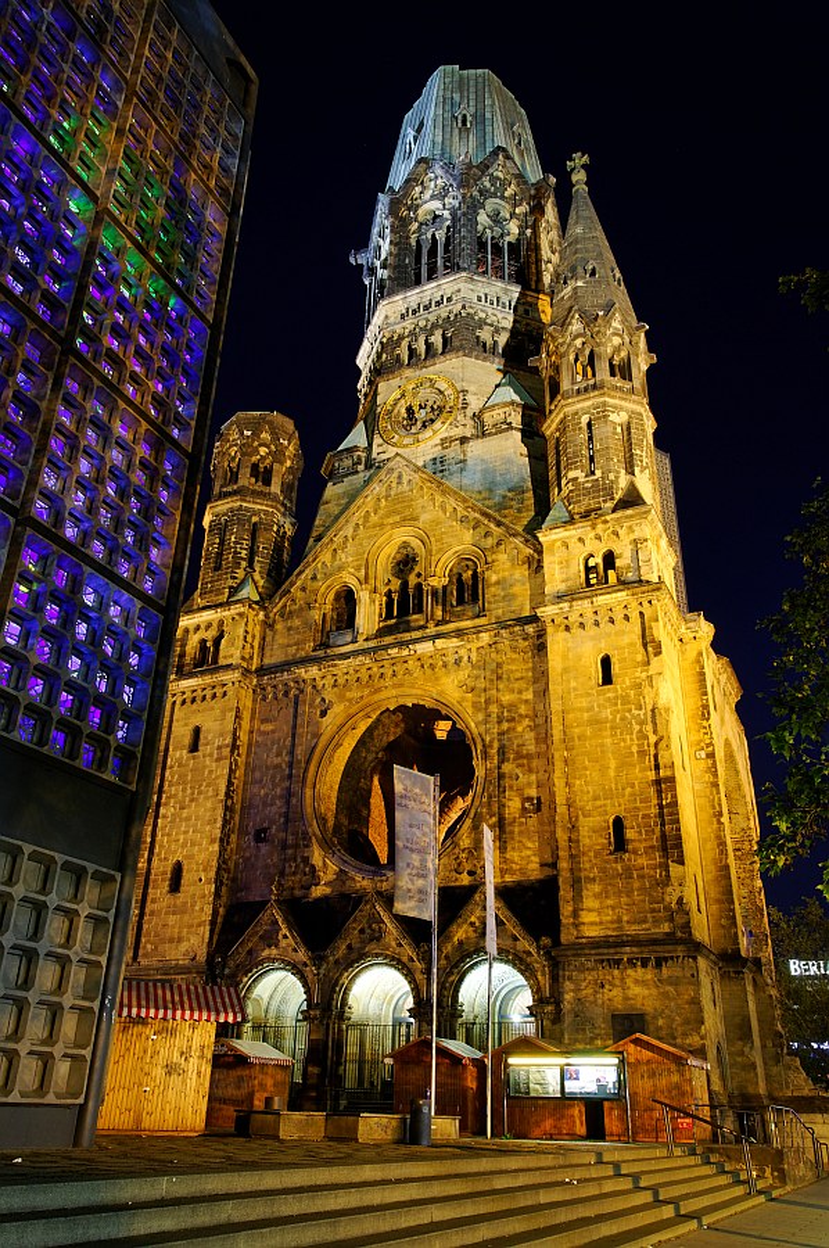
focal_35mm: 27
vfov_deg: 67.4
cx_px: 414
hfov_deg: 47.8
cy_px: 624
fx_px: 935
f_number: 10
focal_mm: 18
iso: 200
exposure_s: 6
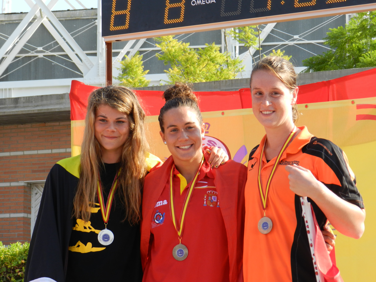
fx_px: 1249
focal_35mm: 115
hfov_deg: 17.1
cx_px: 188
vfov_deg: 12.9
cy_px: 141
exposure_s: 1/320
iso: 160
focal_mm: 20.5
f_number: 4.8
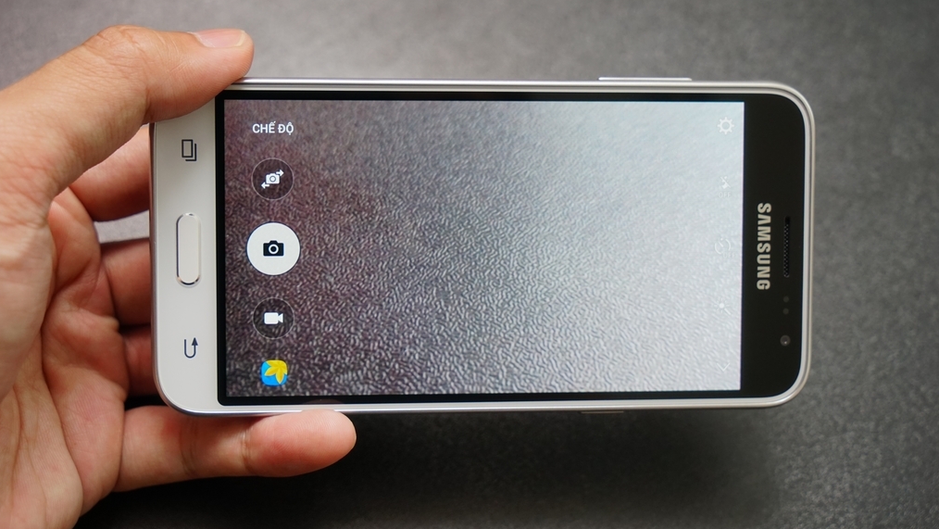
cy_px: 243
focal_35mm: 55
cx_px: 468
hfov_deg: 37.8
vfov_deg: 21.8
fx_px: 1370
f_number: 7.1
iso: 800
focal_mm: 52
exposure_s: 1/100
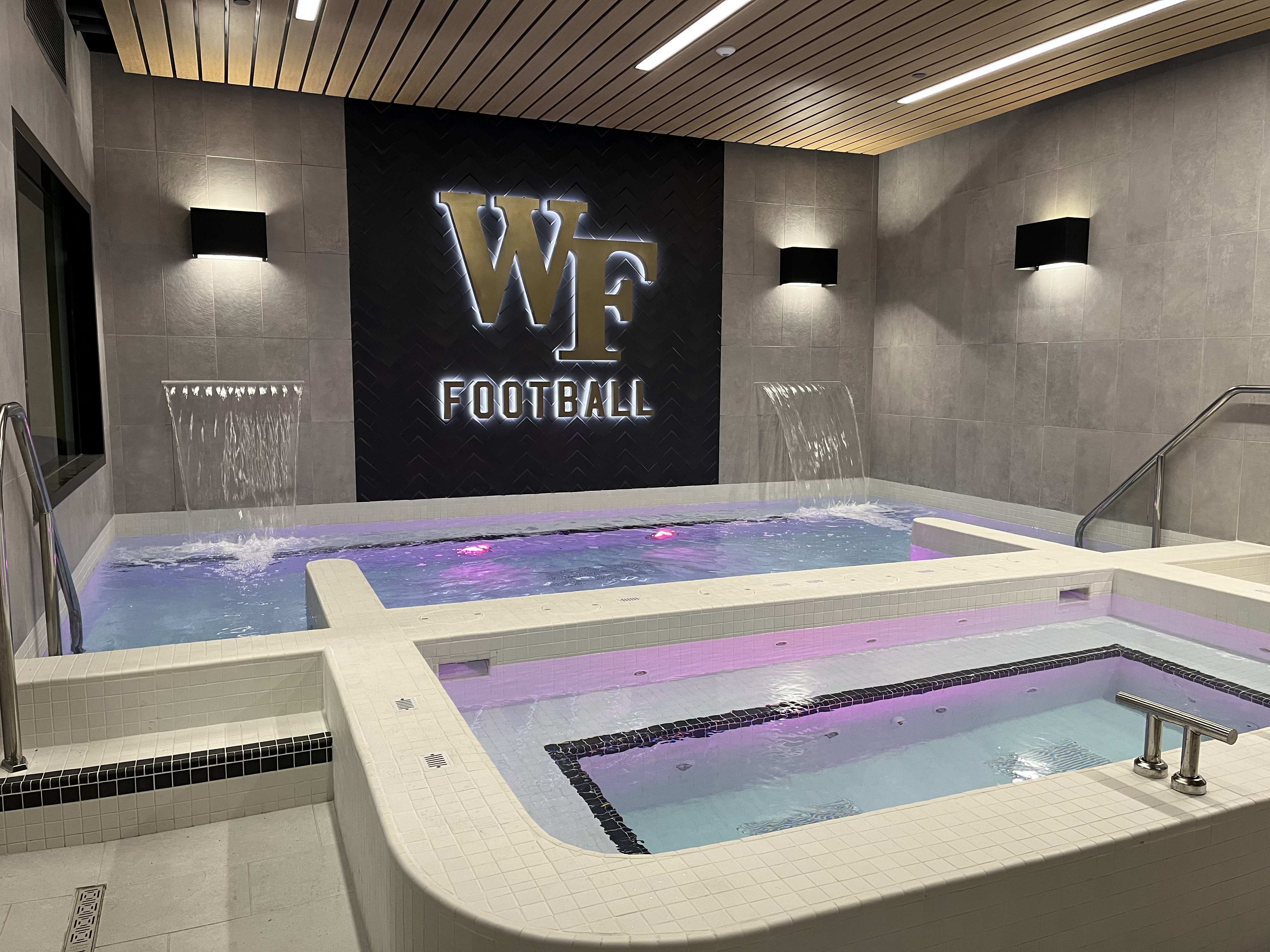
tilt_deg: -6.1
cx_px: 635
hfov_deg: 67.3
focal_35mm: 26
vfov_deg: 53.1
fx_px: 954
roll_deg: +0.4
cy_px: 476
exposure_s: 1/75
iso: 125
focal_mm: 5.1
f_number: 1.6
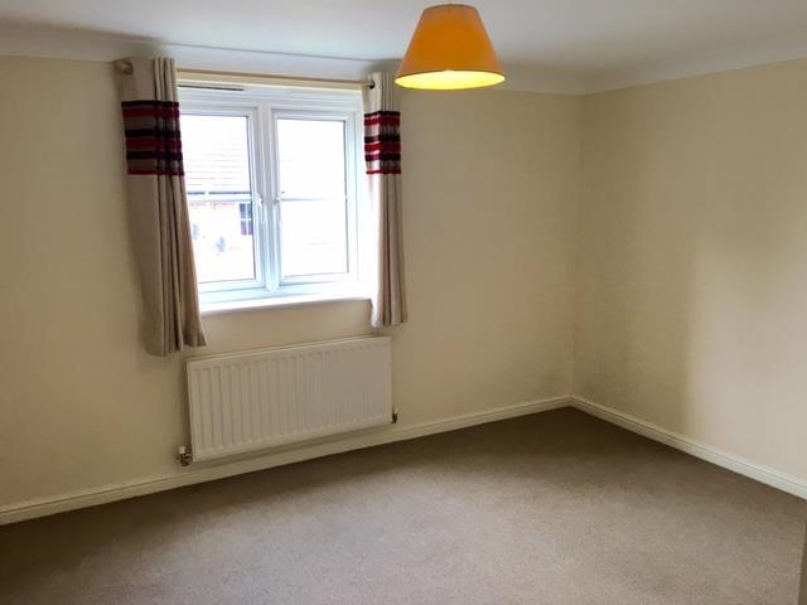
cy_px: 302
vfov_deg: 48.2
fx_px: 676
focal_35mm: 29
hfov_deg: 61.7
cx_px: 404
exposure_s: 1/33
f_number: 2.2
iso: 40
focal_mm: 4.15
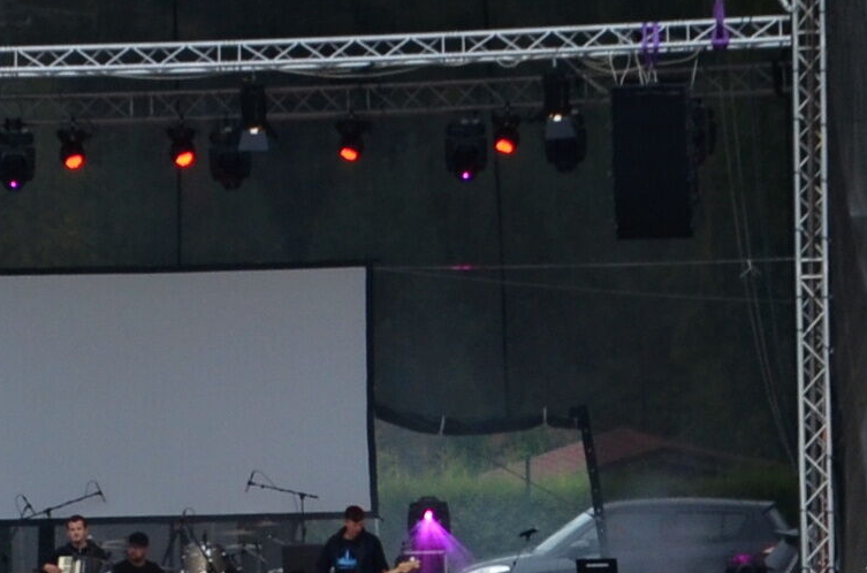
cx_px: 161
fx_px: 18580
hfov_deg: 2.7
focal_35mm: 773
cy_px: 1247
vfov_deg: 1.8
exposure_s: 1/100
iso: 400
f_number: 5.6
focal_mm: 105
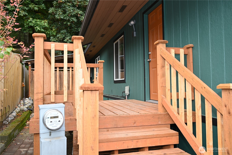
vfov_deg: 43.0
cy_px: 78
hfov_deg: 61.1
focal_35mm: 30
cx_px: 116
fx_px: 197
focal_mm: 30.5
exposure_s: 1/100
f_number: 5
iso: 200
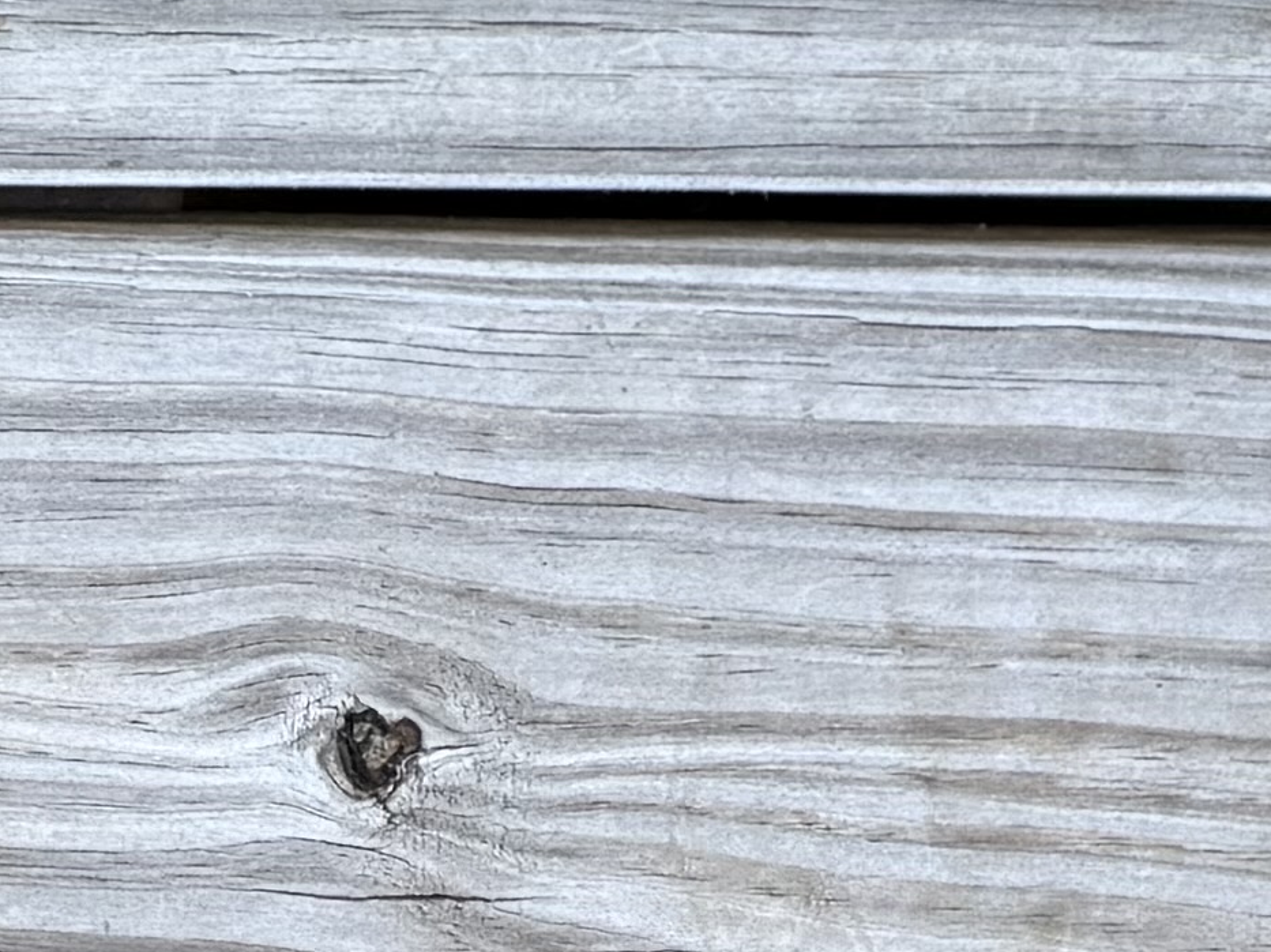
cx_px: 2854
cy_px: -1441
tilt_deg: -74.8
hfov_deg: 11.5
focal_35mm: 147
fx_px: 5395
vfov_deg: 9.0
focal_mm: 6.76
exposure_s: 1/121
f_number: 1.78
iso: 50
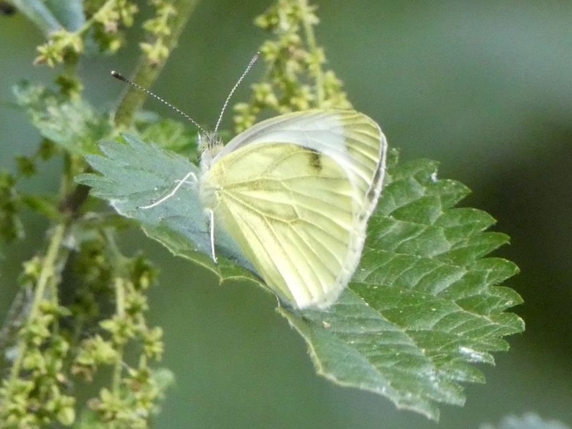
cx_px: 286
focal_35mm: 454
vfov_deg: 3.3
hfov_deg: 4.4
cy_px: 214
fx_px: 7503
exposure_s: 1/80
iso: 1600
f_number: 5.6
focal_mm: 81.4
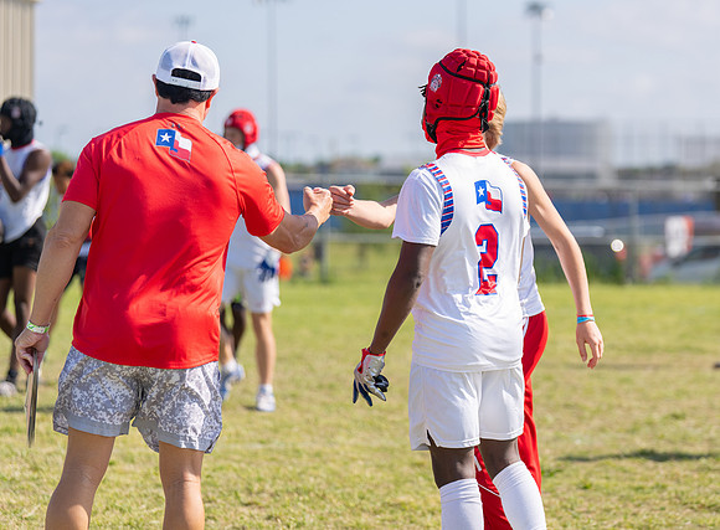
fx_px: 2670
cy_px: 233
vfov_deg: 11.3
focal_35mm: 129
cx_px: 445
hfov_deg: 15.3
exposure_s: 1/2000
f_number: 2.8
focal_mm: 108
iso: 100
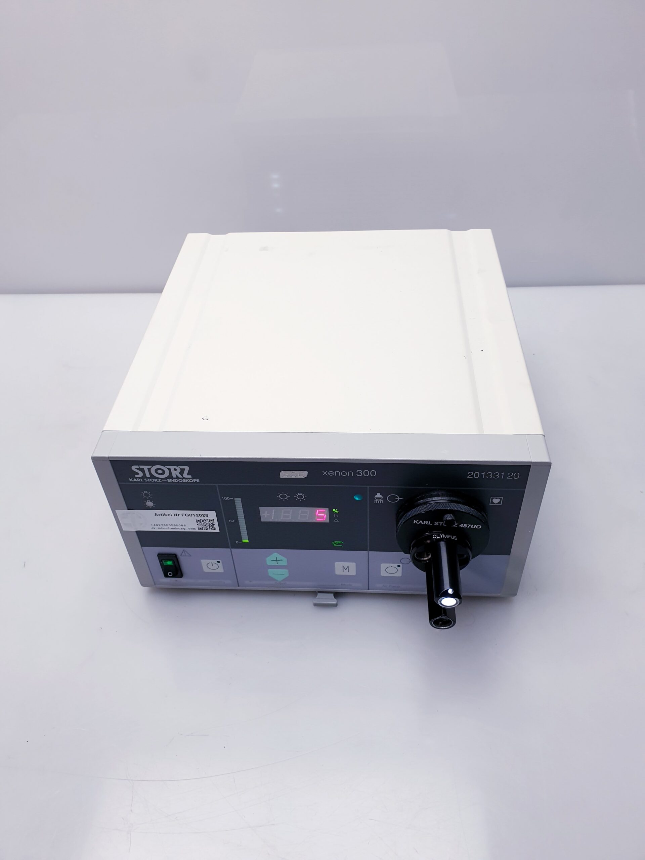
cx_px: 322
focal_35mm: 26
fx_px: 646
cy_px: 430
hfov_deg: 53.1
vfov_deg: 67.3
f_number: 2.4
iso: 80
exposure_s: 1/100
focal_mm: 4.3
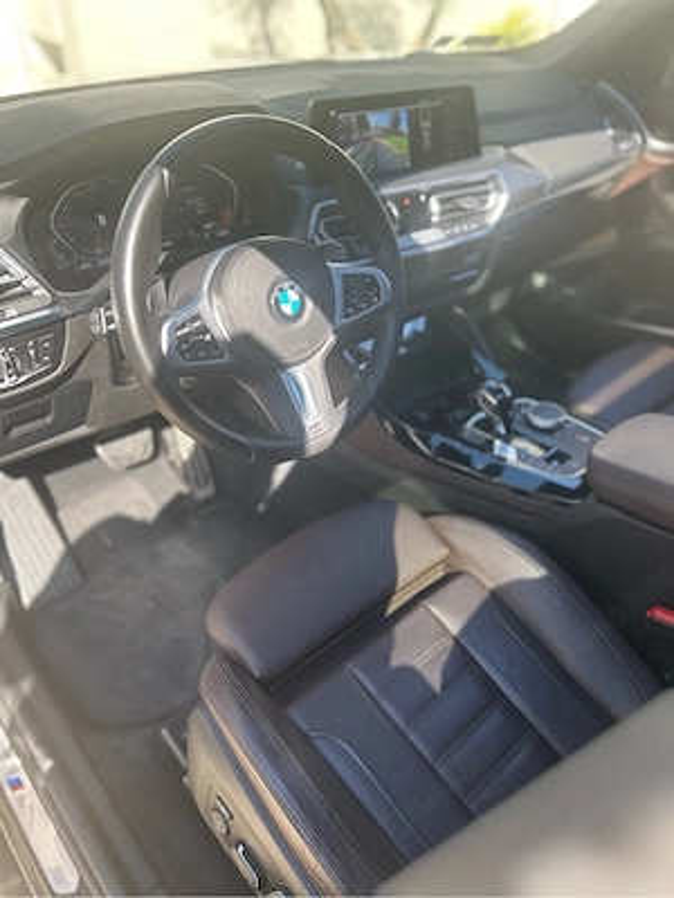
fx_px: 675
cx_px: 337
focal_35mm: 26
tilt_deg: -36.2
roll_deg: -1.7
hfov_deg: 53.1
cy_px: 449
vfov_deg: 67.3
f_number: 1.5
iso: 50
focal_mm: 5.7
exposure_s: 1/309
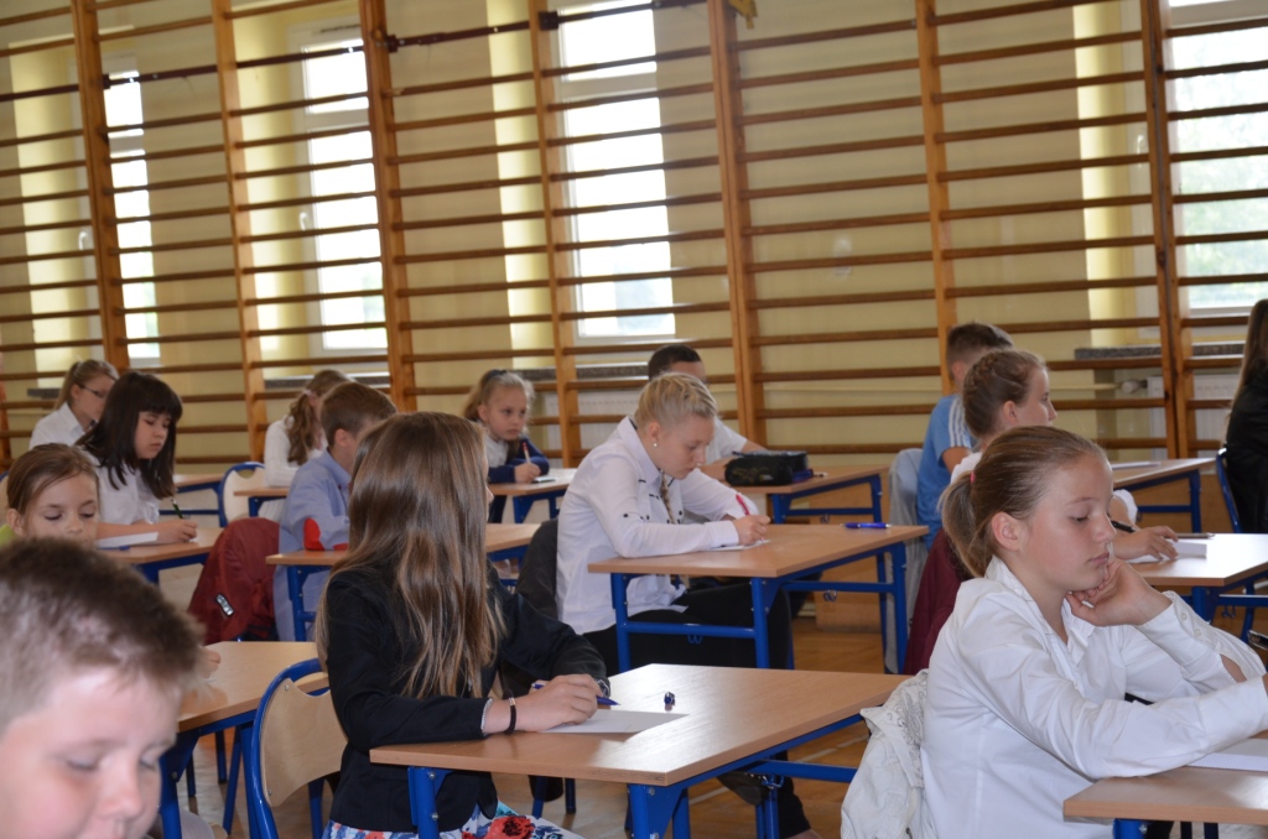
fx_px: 2372
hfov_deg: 29.9
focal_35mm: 68
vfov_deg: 20.1
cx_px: 634
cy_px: 420
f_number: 4.8
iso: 400
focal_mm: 45
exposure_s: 1/80
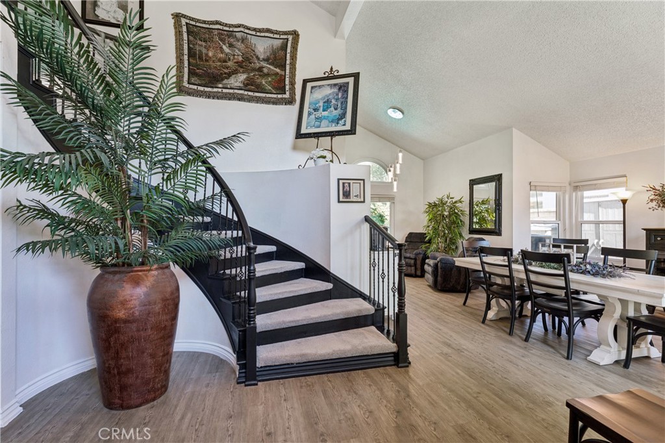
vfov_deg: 72.4
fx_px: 303
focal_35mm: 16
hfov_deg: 95.3
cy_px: 222
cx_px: 332
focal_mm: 16.4
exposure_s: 1/1.67
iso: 100
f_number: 13
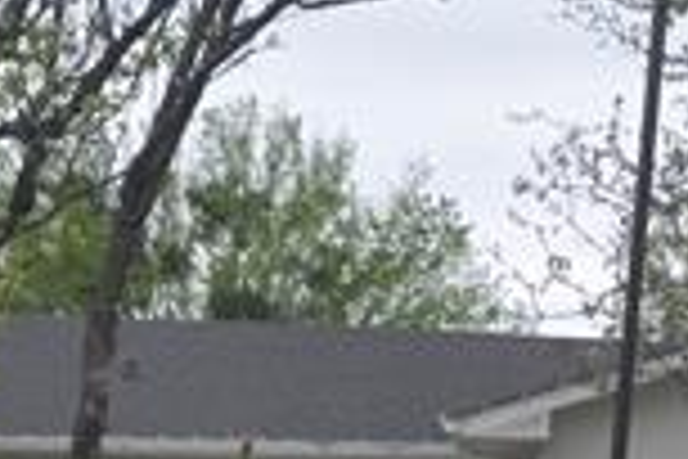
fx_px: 3459
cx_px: 1165
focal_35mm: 181
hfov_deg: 10.8
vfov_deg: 7.4
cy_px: 738
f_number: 6.3
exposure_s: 1/160
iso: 100
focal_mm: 18
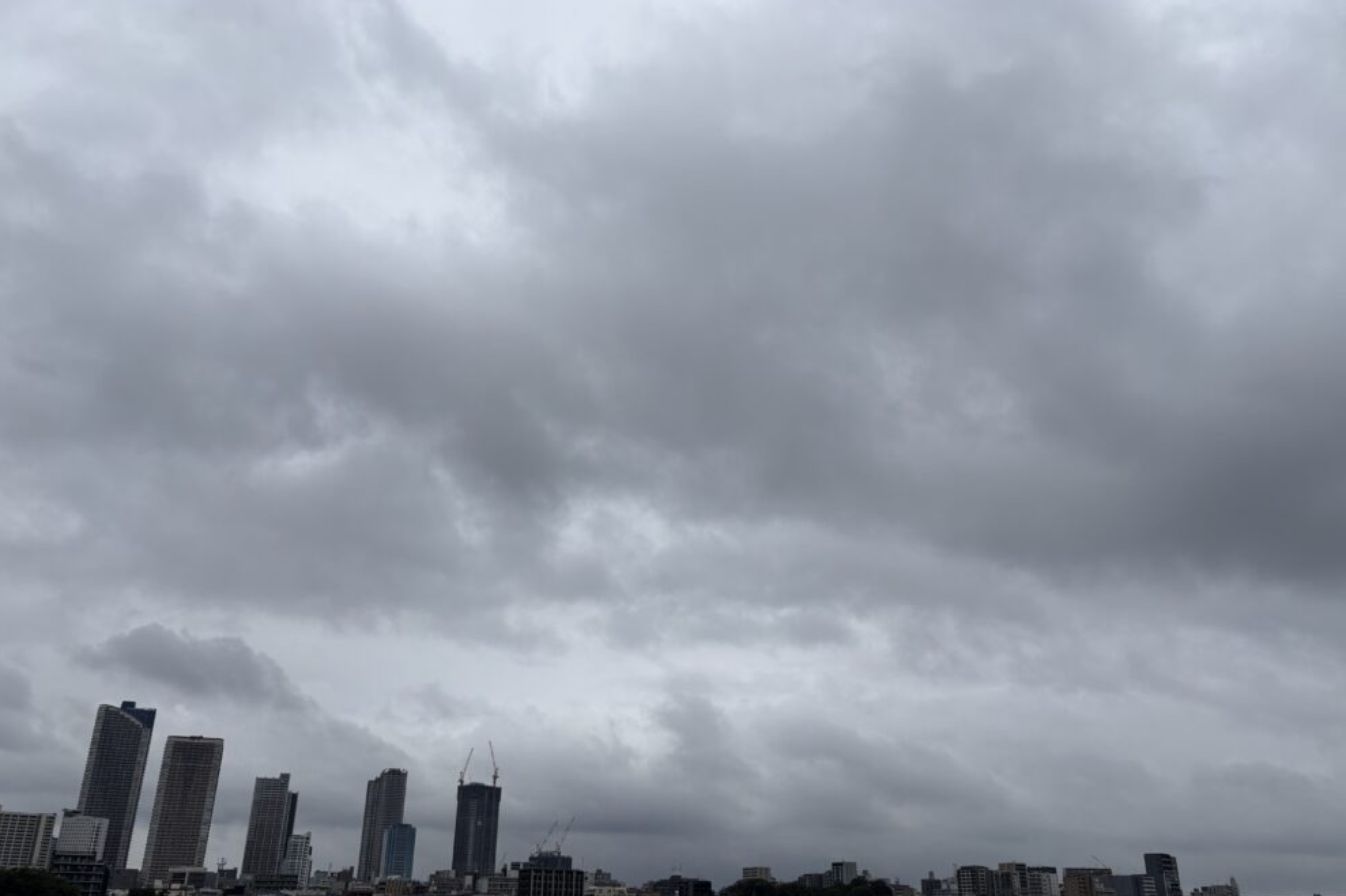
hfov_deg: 65.5
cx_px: 671
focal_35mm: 28
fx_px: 1047
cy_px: 485
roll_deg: -0.1
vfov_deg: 46.3
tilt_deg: +21.5
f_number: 1.6
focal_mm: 5.96
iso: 50
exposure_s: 1/5348
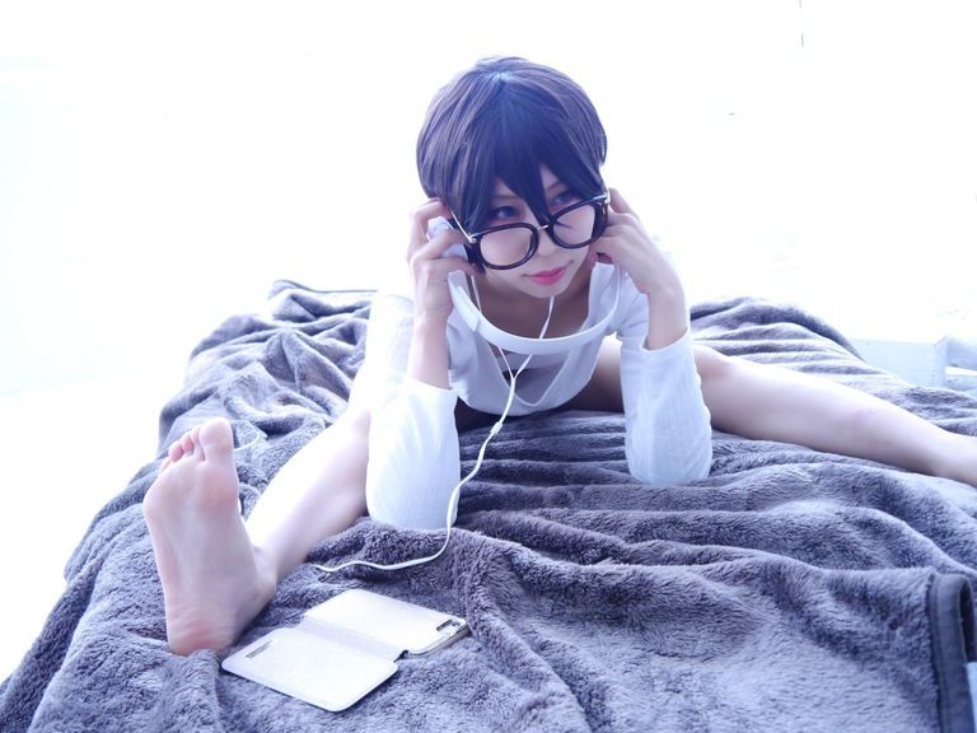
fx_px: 1016
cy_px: 366
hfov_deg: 51.4
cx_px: 488
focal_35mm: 36
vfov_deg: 39.7
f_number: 4.1
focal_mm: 18
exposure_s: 1/60
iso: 640
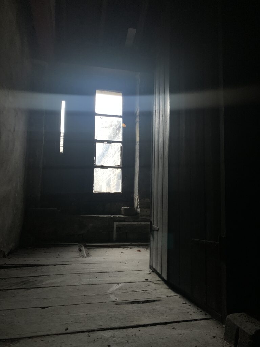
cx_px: 130
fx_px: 260
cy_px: 174
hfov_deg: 53.1
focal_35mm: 26
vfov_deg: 67.3
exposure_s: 1/19
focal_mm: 4.25
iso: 800
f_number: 1.8
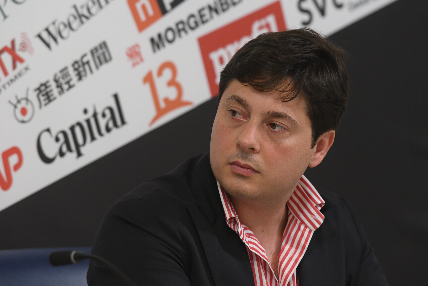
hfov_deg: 7.2
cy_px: 143
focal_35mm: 285
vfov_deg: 4.8
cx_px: 214
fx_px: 3388
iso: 2500
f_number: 4
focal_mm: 190
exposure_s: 1/250
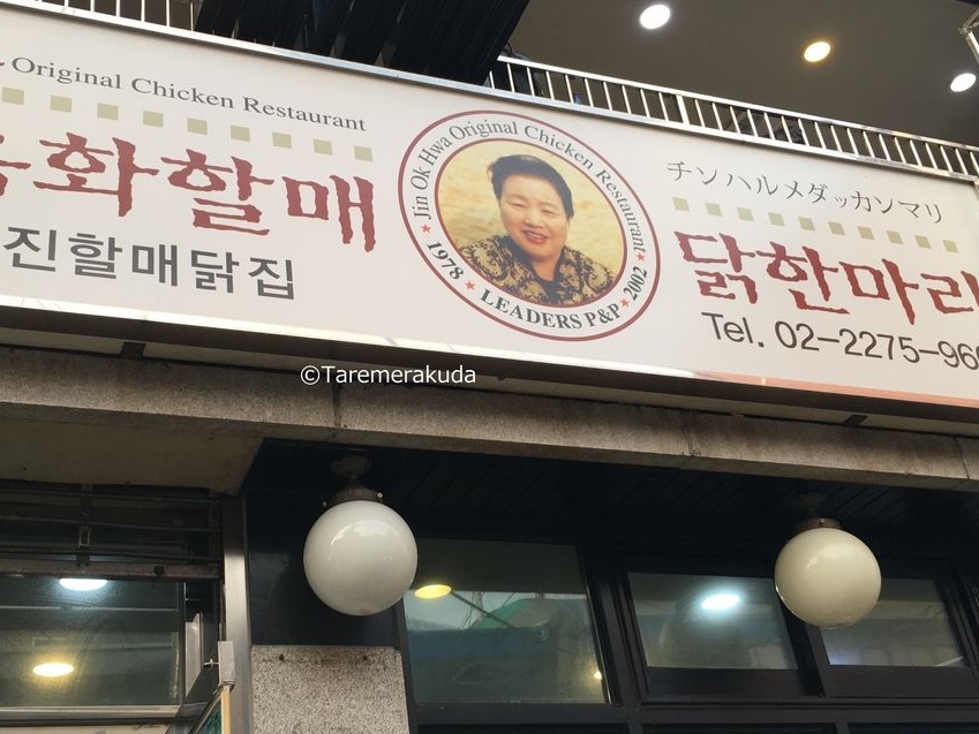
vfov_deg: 35.1
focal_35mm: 41
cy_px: 371
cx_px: 384
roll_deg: +5.5
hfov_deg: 45.5
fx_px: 1160
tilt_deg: +31.5
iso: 32
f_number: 2.2
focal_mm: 4.15
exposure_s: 1/60
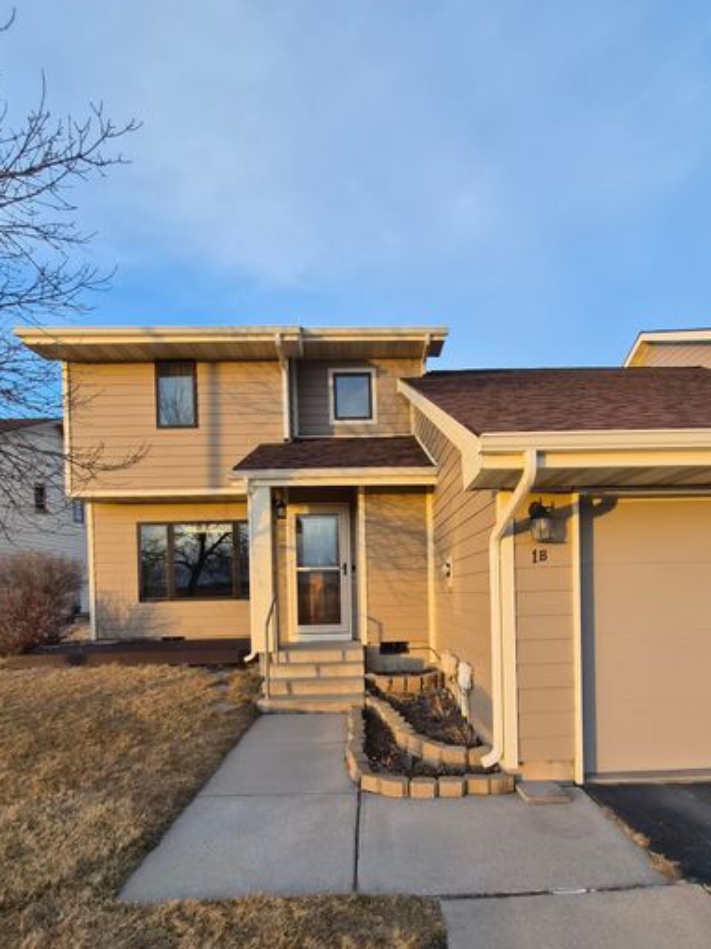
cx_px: 383
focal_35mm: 17
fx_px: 466
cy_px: 596
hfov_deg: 74.6
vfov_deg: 89.1
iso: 100
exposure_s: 1/359
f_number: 2.2
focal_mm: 1.7
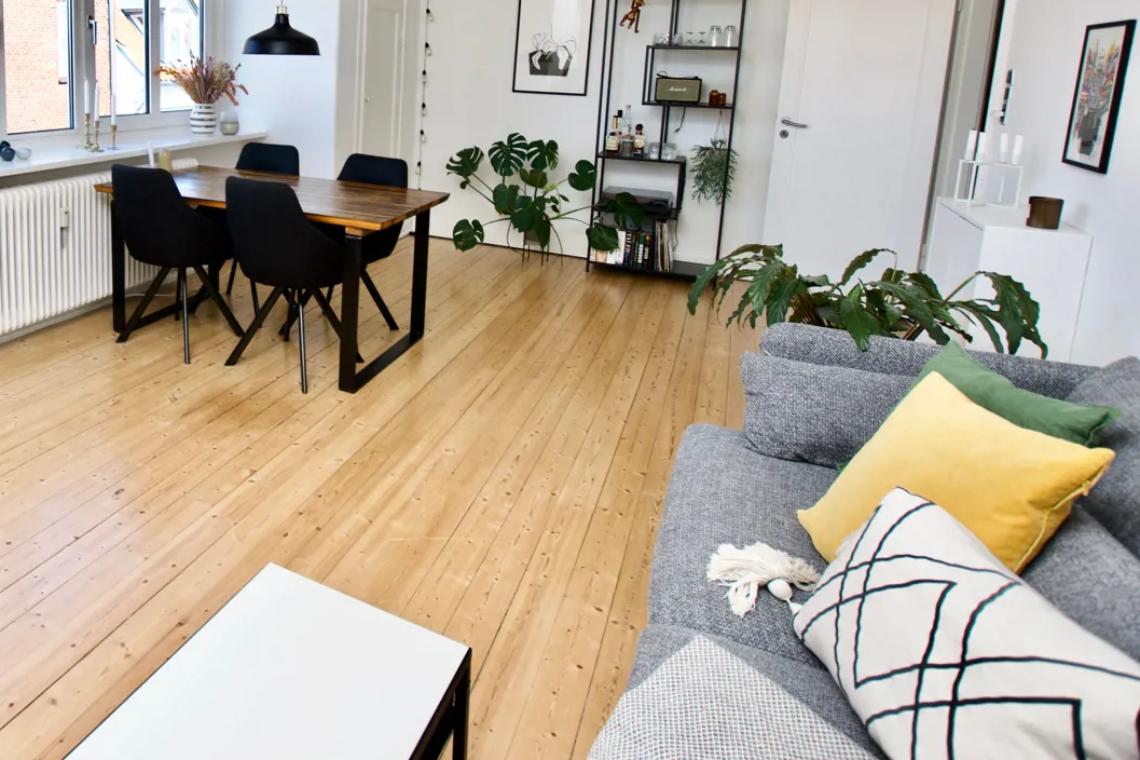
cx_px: 271
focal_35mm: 23
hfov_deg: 70.4
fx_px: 728
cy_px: 181
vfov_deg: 52.4
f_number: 5.6
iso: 200
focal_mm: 10
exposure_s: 1/100
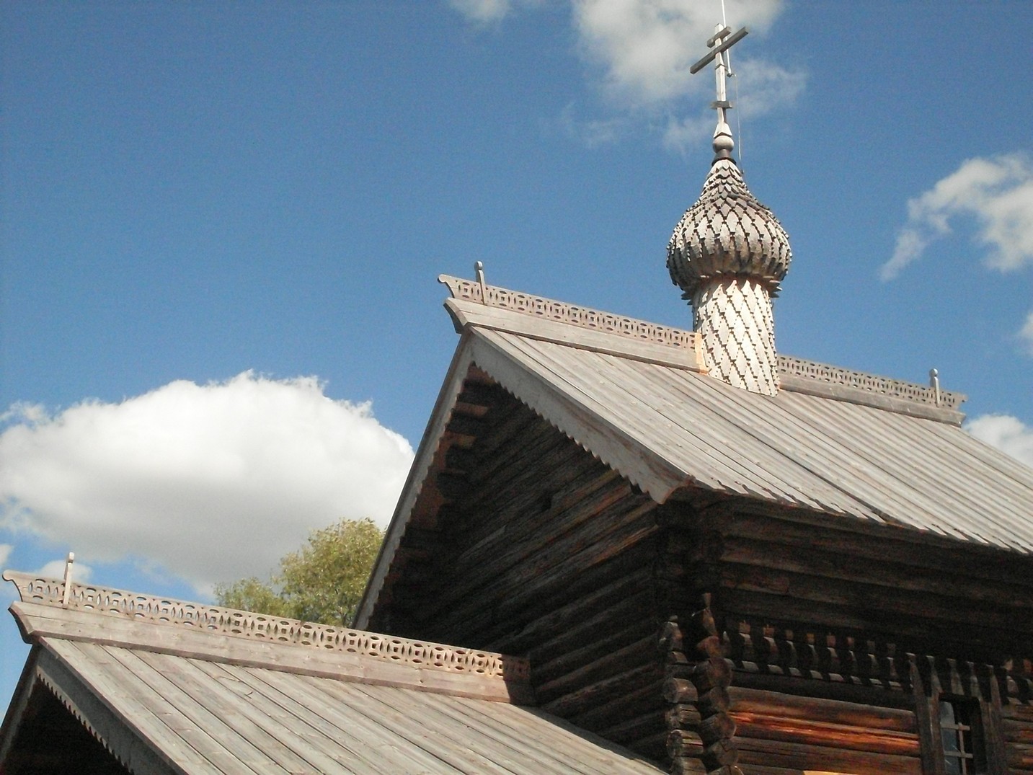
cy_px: 388
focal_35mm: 60
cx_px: 516
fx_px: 1791
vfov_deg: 24.4
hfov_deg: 32.2
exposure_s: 1/750
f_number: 9.9
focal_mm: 9.9
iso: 400
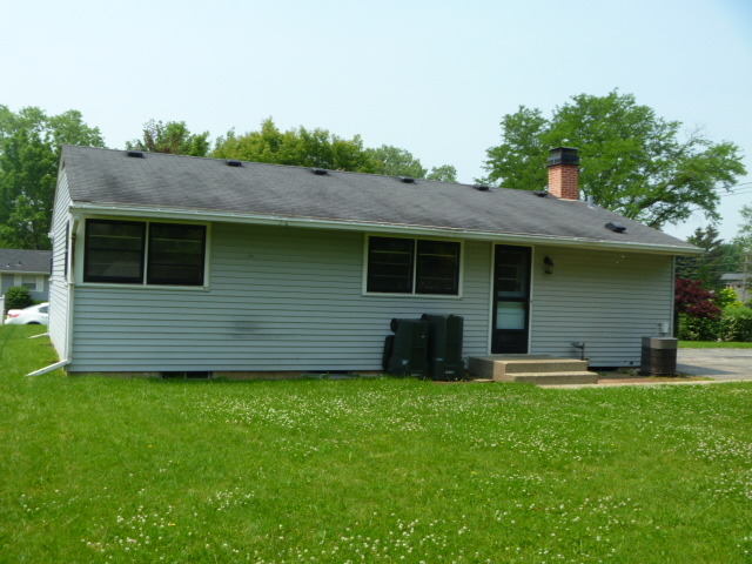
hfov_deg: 52.6
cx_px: 376
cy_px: 282
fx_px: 760
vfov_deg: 40.7
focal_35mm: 35
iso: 80
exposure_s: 1/160
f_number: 5.6
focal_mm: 6.3
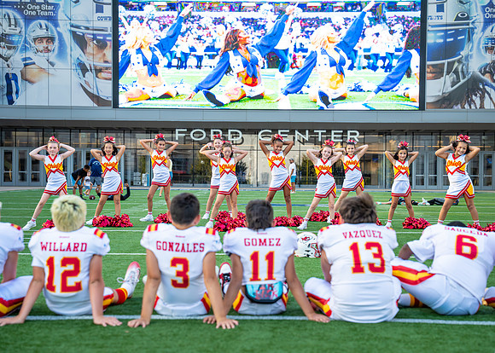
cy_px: 180
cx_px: 251
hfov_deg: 26.9
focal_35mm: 74
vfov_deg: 19.4
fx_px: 1034
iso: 1000
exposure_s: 1/1250
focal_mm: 65.5
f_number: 3.5
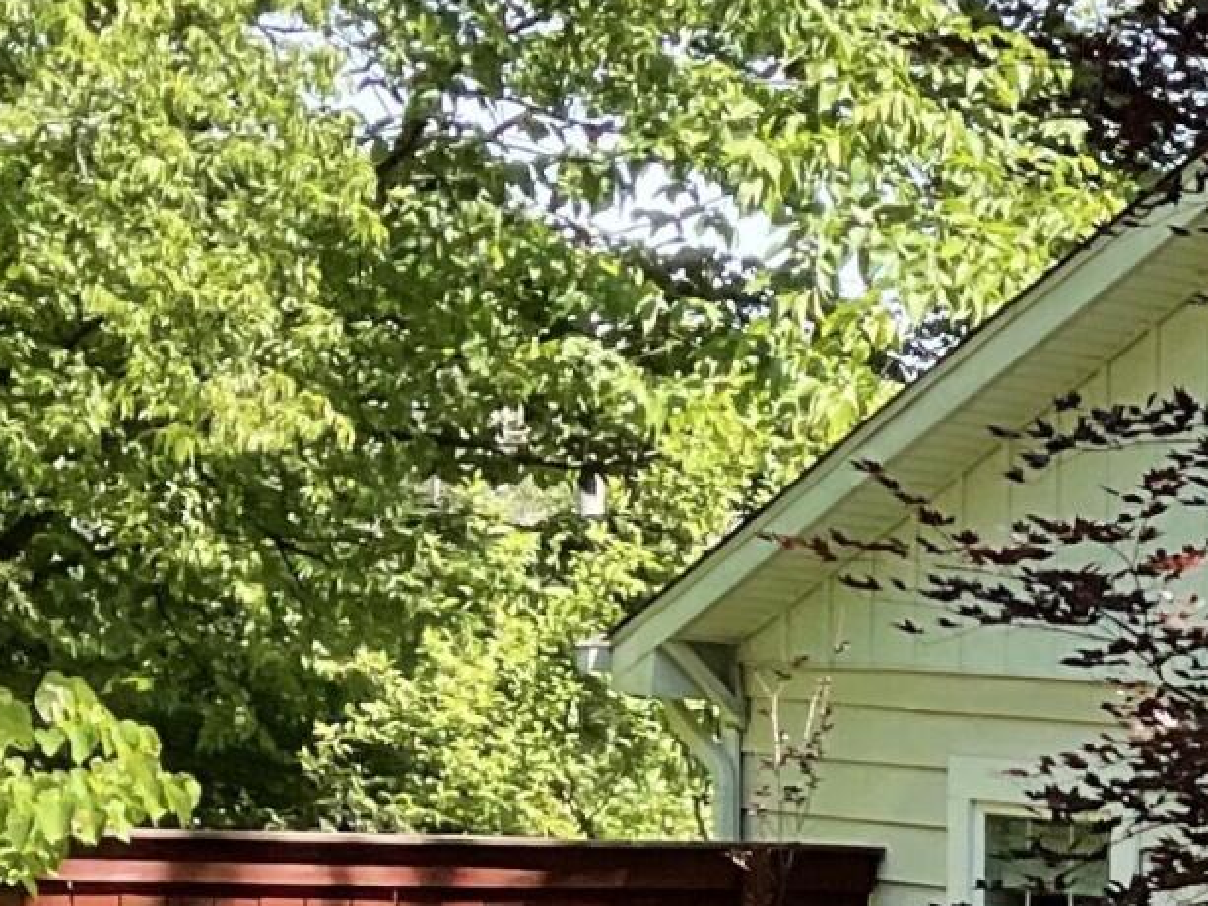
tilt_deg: -6.6
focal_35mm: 142
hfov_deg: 12.0
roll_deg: -4.0
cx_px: 2578
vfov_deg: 10.2
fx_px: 4956
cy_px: 1253
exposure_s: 1/378
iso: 16
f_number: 1.8
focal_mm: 3
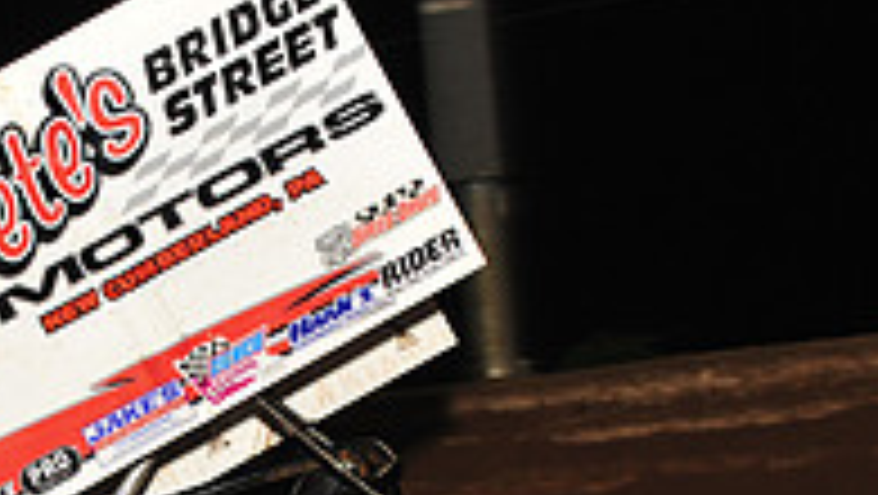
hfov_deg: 8.0
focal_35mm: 268
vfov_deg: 4.5
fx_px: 6244
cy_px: 630
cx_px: 50
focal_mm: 86
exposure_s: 1/320
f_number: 8
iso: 1000
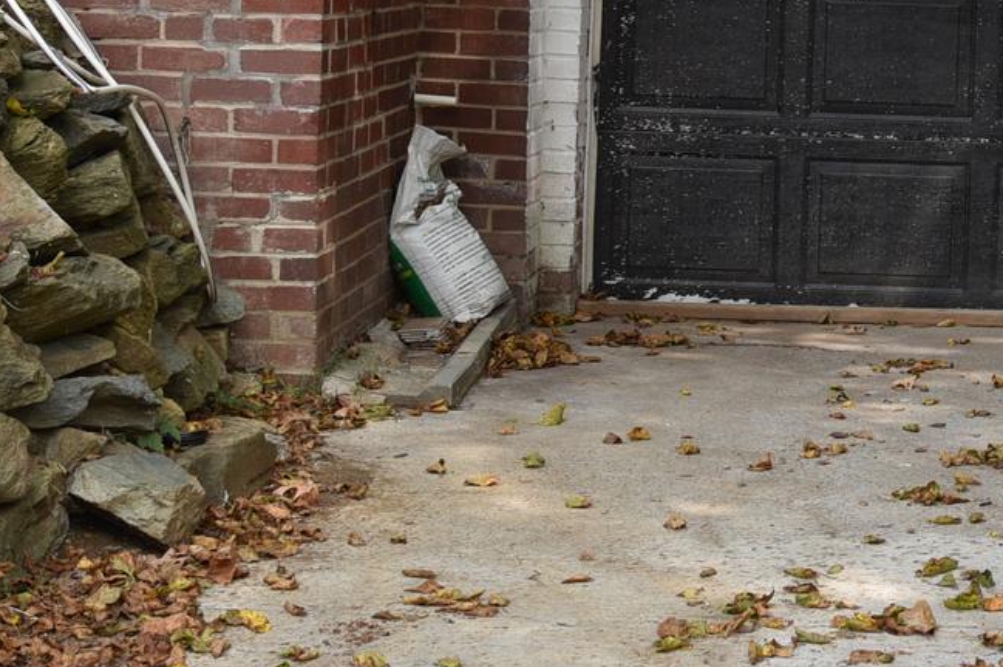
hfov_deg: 19.5
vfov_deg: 13.4
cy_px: 80
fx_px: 2812
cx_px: 1046
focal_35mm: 101
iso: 100
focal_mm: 32
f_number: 5.6
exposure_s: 1/160
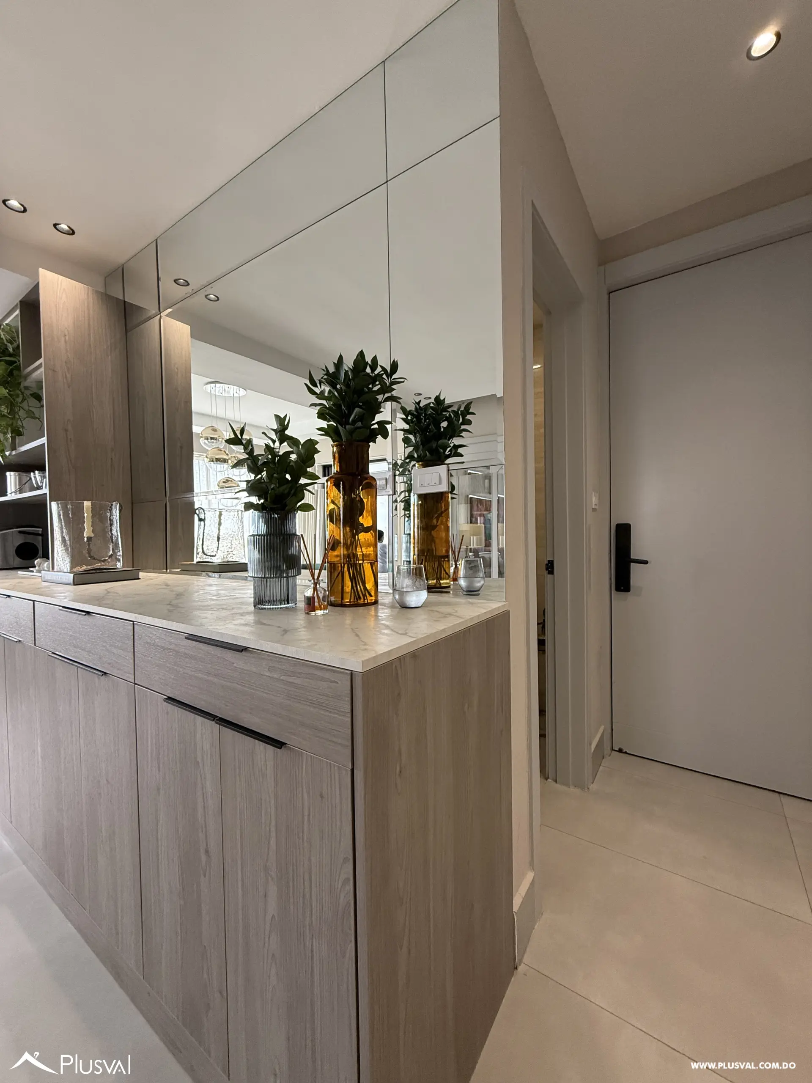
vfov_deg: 102.1
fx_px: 438
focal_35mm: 14
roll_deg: +0.9
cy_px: 542
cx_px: 406
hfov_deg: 85.7
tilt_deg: -0.9
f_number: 2.2
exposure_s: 1/99
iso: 200
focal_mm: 2.22
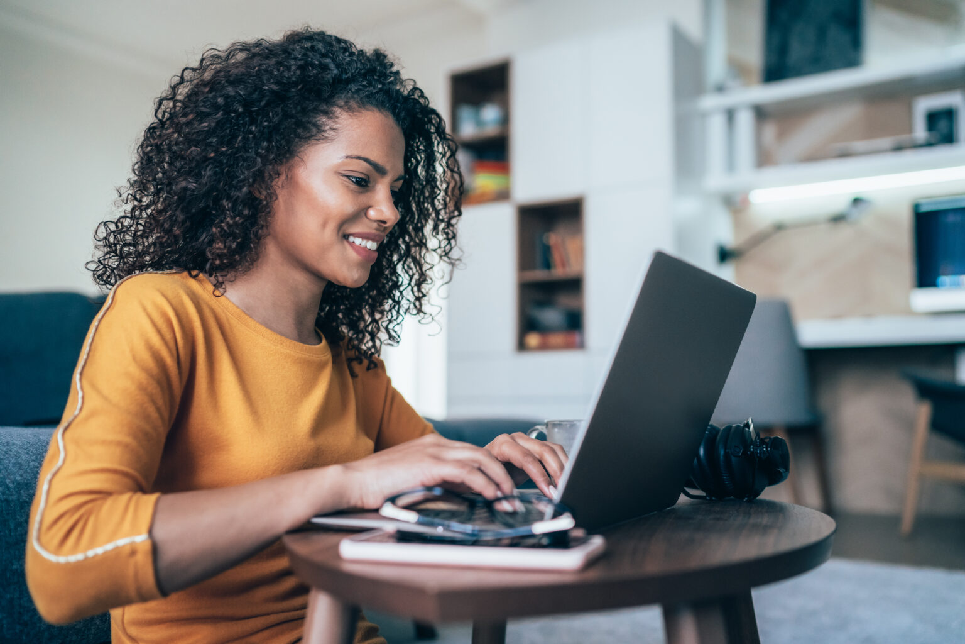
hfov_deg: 54.4
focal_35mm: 35
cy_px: 322
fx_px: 938
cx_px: 482
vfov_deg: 37.9
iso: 2500
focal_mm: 35
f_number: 2
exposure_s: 1/320
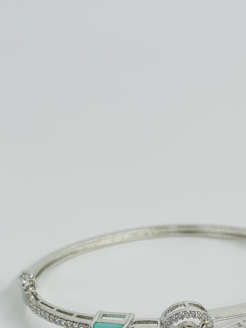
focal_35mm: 102
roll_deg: -2.4
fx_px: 966
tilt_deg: -29.2
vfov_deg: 19.0
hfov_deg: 14.5
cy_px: 272
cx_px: 176
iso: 80
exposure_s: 1/1916
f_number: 1.78
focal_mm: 6.86
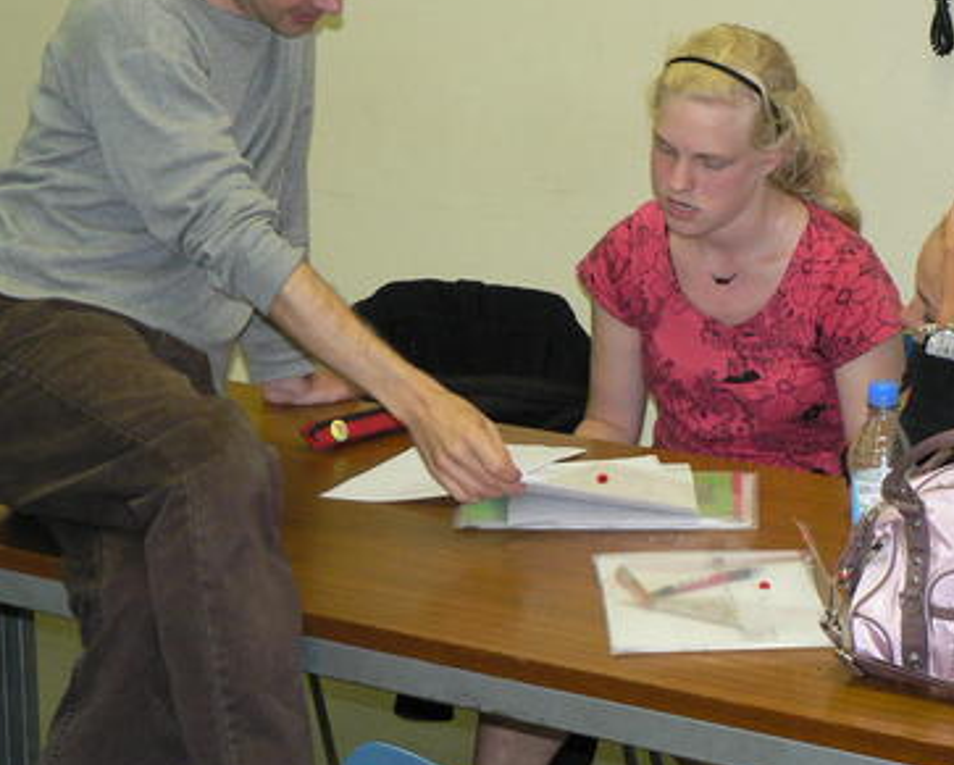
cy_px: 276
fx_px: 3052
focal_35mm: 108
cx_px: 534
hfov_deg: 17.8
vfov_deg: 14.3
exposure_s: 1/60
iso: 300
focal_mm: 11.2
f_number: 3.2
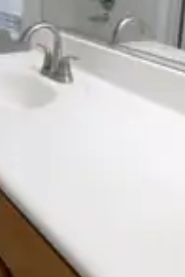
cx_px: -25
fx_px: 501
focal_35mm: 65
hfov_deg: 19.9
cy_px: 106
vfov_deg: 30.8
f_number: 3
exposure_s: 1/30
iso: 200
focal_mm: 4
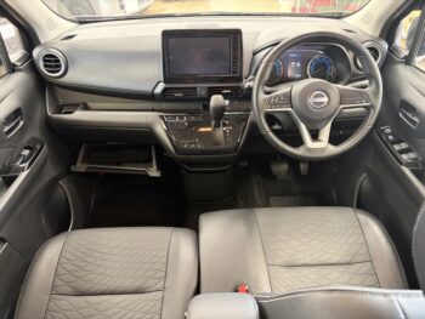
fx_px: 319
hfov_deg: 67.3
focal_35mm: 26
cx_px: 212
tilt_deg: -38.7
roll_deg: +1.7
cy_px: 160
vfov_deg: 53.1
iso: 500
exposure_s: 1/33
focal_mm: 5.96
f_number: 1.6
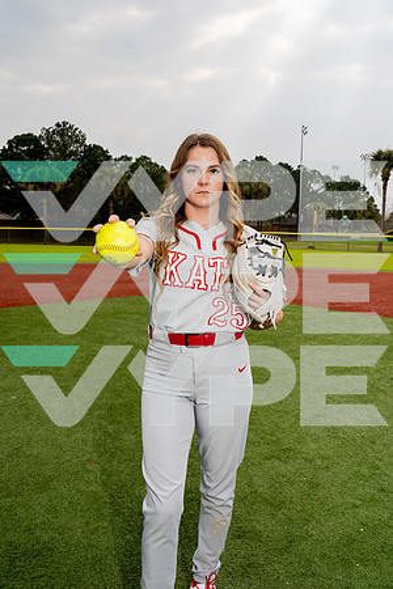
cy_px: 294
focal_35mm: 35
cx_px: 196
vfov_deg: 54.4
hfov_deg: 37.9
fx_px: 573
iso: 125
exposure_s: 1/250
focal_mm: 35
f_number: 8
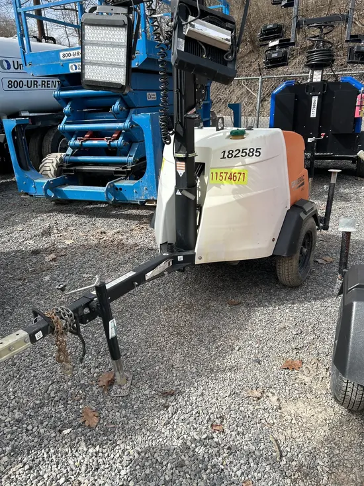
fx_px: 364
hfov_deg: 53.1
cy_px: 243
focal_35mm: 26
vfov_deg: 67.3
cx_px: 182
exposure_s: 1/2841
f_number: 1.5
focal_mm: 5.7
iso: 50
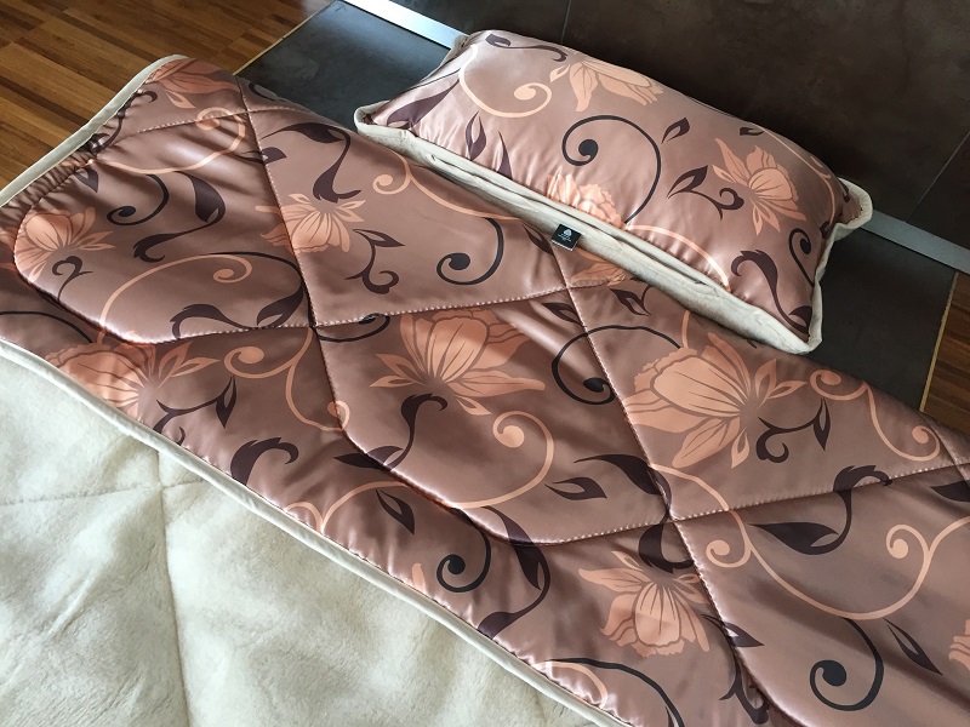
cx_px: 485
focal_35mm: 29
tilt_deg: -53.4
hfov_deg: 61.7
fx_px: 813
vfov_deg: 48.2
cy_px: 364
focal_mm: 4.15
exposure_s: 1/33
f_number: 2.2
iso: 125
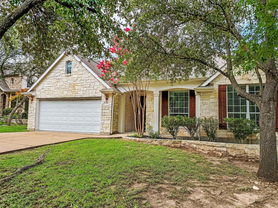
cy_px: 104
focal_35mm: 24
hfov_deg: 71.6
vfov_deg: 56.8
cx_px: 139
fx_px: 193
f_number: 1.8
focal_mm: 6.76
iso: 80
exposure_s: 1/1100
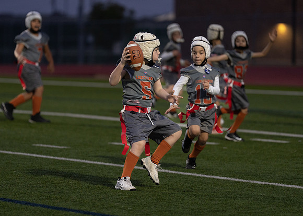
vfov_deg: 5.7
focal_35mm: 254
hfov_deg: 7.9
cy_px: 101
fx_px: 2187
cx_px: 141
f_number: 2.8
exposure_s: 1/800
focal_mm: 200
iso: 1250
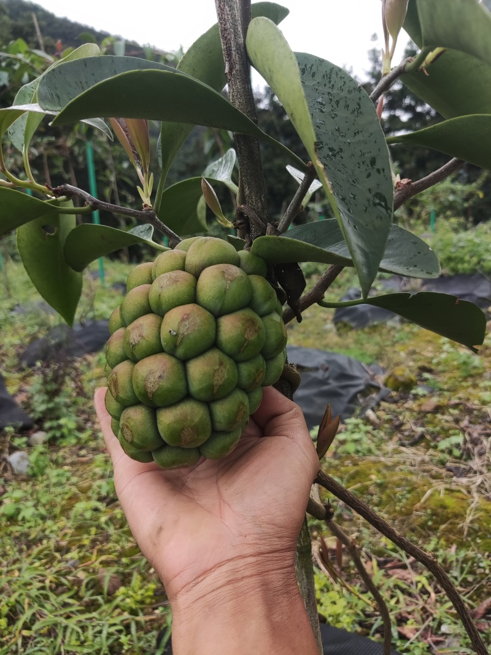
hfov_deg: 54.9
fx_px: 473
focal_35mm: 25
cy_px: 328
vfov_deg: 69.4
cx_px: 246
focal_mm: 4.71
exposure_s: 1/104
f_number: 1.79
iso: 50
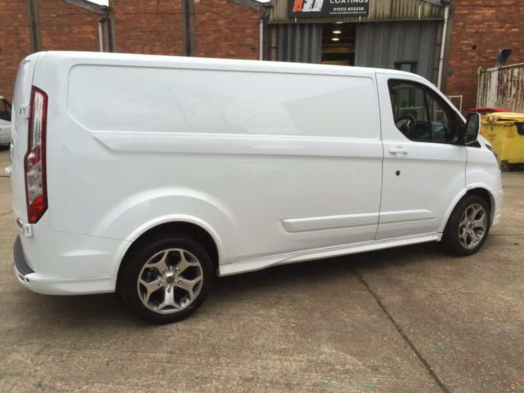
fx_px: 439
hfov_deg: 61.7
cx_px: 262
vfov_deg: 48.2
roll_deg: -0.4
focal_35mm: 29
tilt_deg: -13.5
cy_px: 196
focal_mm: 4.15
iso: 32
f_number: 2.2
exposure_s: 1/127
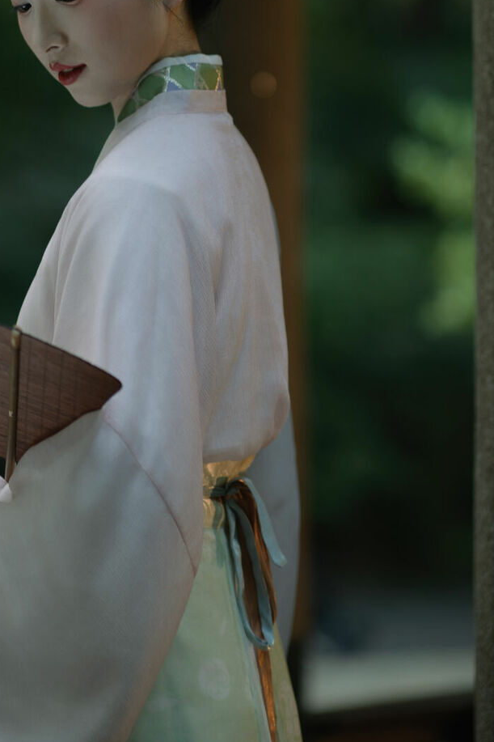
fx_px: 3006
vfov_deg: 14.0
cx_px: 226
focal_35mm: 146
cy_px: 147
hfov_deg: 9.4
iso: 100
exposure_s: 1/40
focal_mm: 85
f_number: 1.8
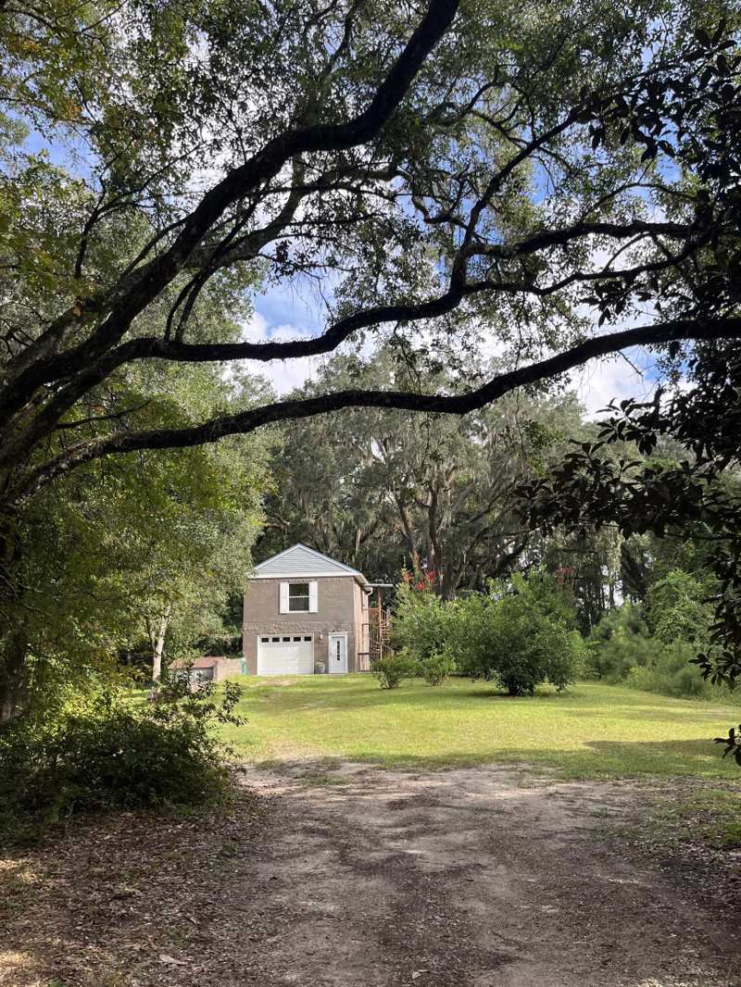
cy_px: 494
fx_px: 742
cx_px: 370
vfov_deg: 67.3
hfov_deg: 53.1
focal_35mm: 26
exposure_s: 1/777
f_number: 1.6
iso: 50
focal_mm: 5.1
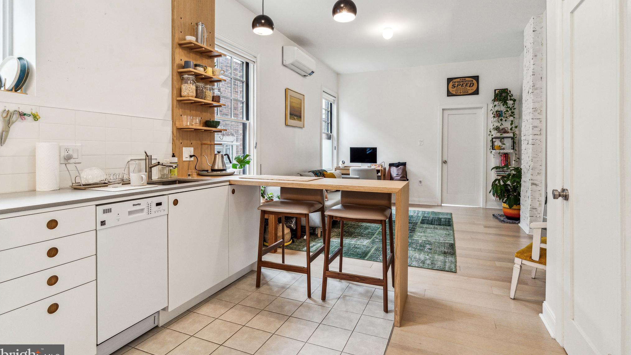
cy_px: 155
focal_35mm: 19
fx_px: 318
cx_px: 313
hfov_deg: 89.6
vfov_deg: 58.2
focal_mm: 18
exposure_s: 1/60
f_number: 6.3
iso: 1600
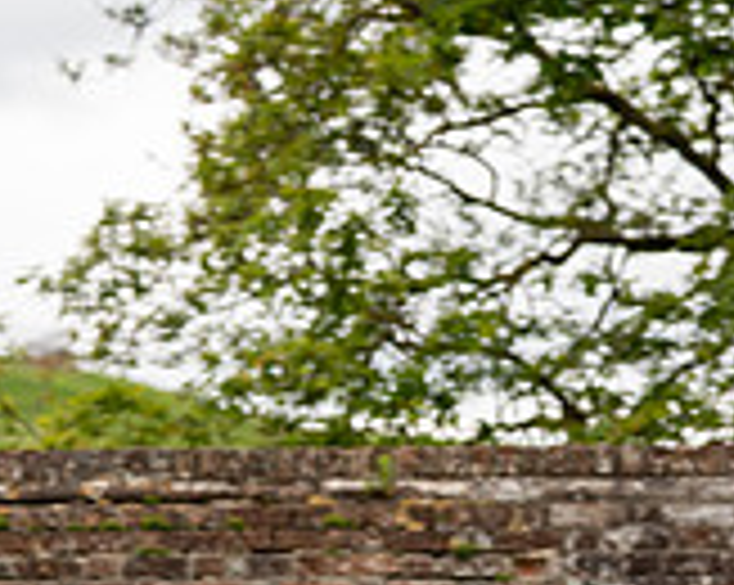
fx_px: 5685
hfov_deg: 7.3
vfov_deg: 5.8
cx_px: -181
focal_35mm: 262
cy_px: 811
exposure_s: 1/1000
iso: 250
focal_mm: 70
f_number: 3.5
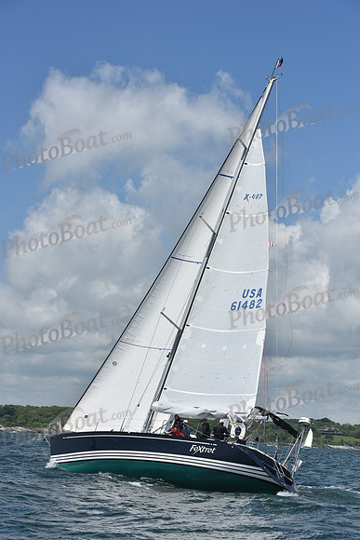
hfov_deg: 19.5
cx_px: 180
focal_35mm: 70
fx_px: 1049
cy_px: 270
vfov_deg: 28.8
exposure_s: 1/1250
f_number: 9
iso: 250
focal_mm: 70
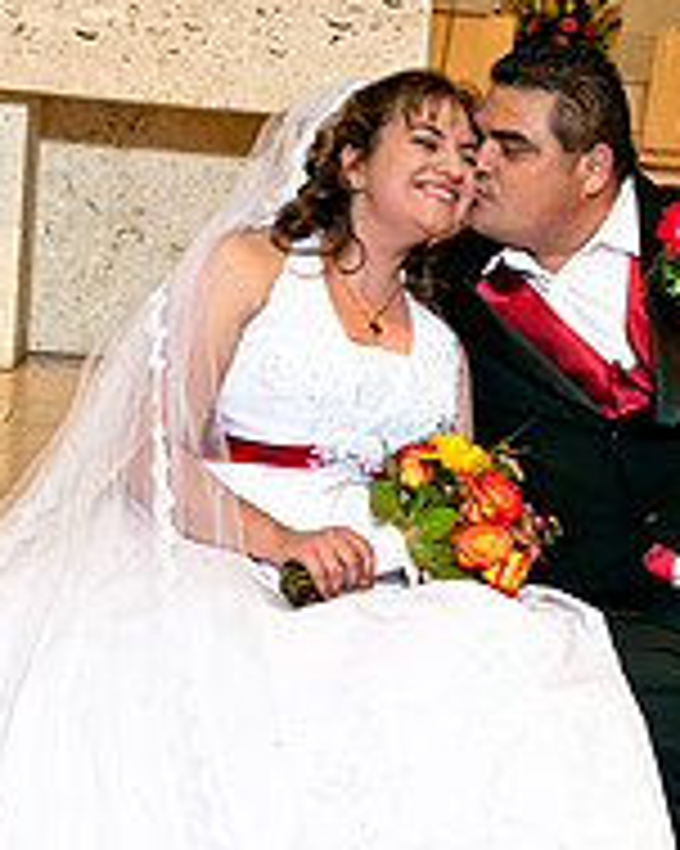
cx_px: 511
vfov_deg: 22.0
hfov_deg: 17.5
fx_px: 2190
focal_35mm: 87
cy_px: 504
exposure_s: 1/50
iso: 200
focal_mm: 26
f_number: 6.3
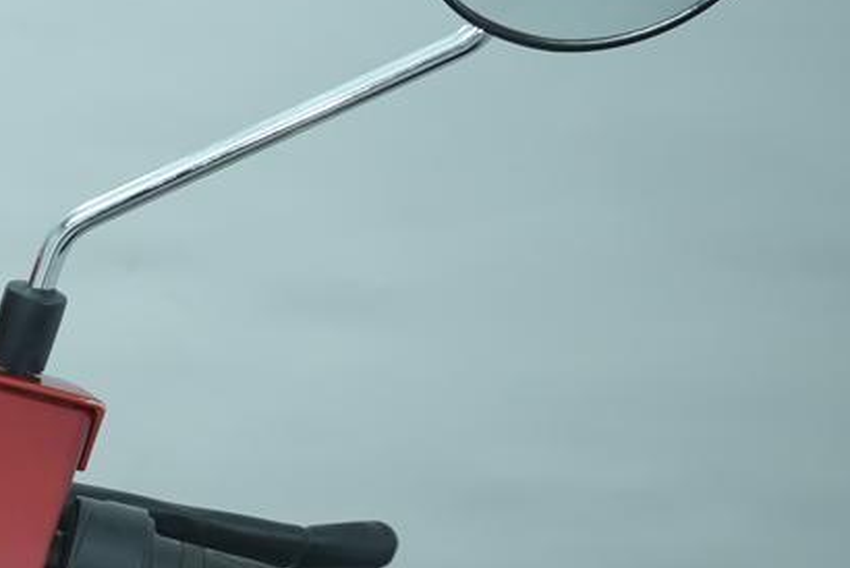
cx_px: -653
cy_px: 581
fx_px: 2764
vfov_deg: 11.6
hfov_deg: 15.2
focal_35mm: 117
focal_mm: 30
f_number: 4
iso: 640
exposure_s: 1/100
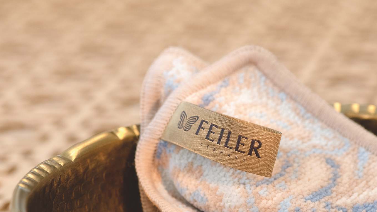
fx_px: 1559
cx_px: 227
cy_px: 163
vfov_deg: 7.8
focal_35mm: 156
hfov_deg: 13.8
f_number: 6.3
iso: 800
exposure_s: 1/100
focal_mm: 105
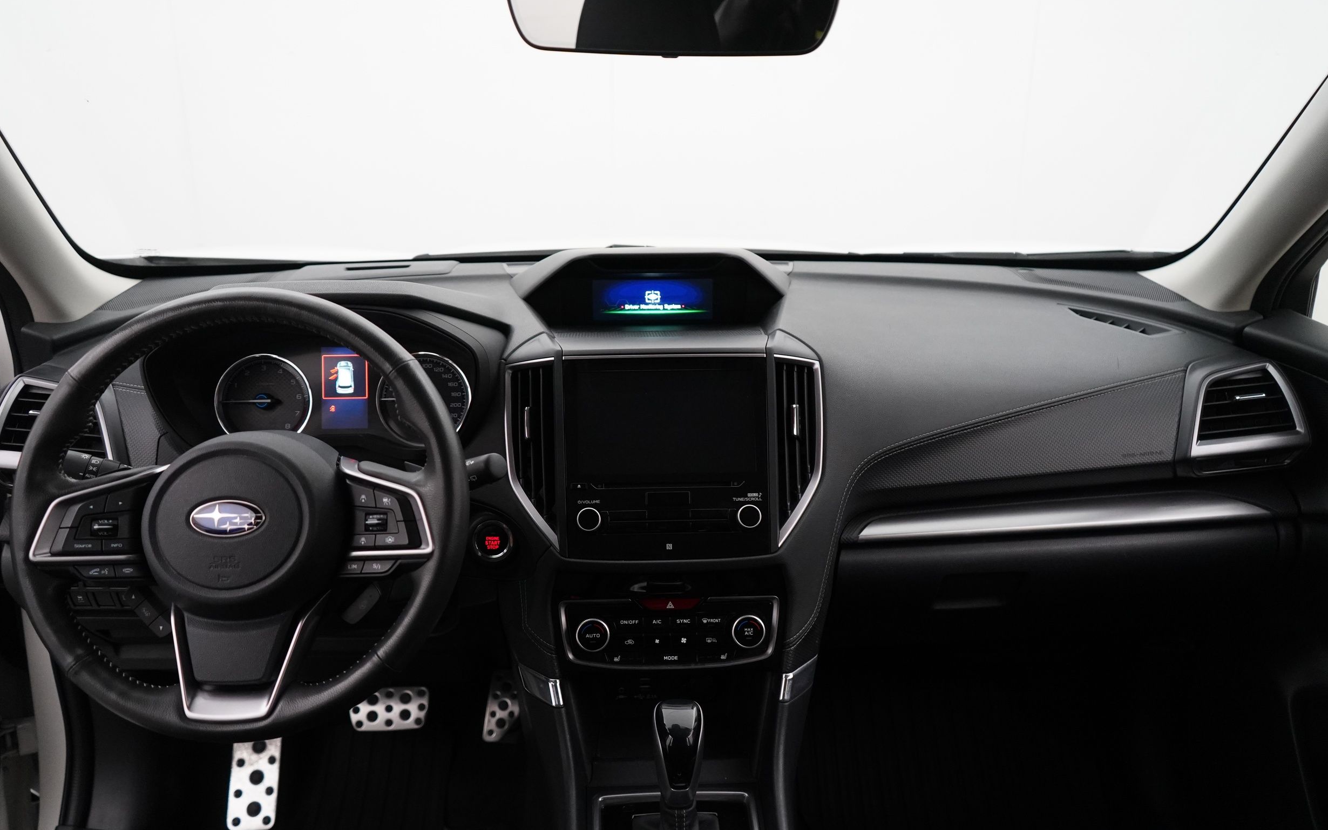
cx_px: 658
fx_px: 1050
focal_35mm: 29
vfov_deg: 43.1
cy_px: 447
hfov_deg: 64.6
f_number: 3.5
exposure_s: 1/160
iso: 5000
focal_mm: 28
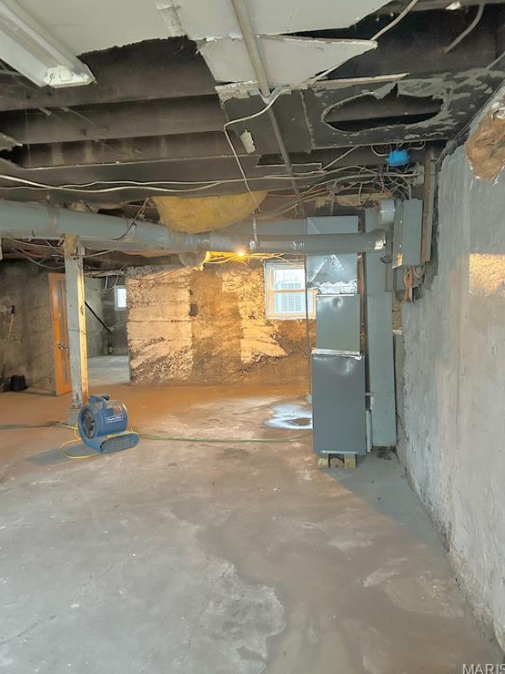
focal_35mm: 27
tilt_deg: -2.7
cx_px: 252
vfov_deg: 65.3
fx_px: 525
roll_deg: +1.3
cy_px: 332
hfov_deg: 51.4
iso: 500
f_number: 1.5
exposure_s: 1/30
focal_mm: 5.7
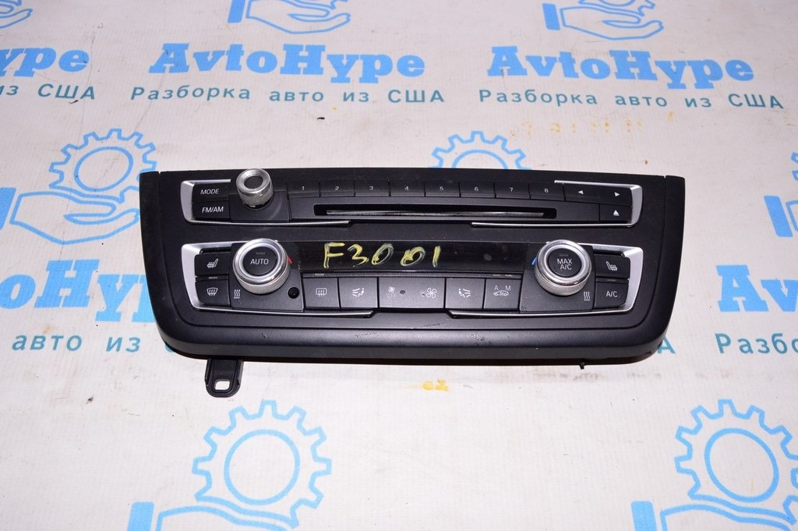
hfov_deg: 62.0
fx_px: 664
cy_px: 266
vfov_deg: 43.5
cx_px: 399
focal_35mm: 30
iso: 1600
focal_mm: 20
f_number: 8
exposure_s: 1/200
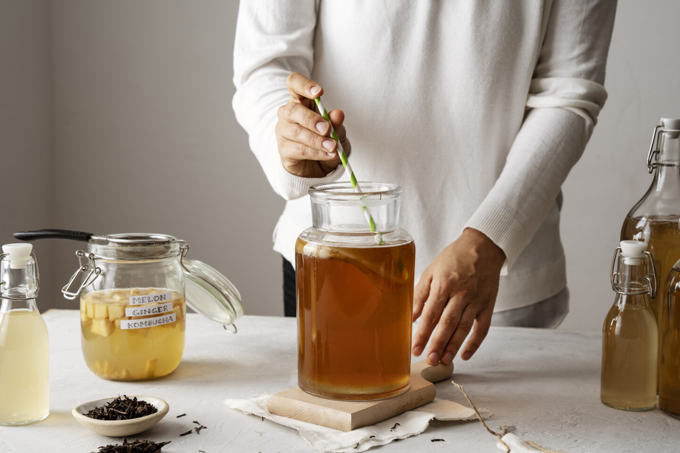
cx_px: 359
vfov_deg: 20.9
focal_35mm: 65
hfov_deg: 30.9
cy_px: 223
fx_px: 1232
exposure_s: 1/30
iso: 320
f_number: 6.3
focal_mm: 58.2
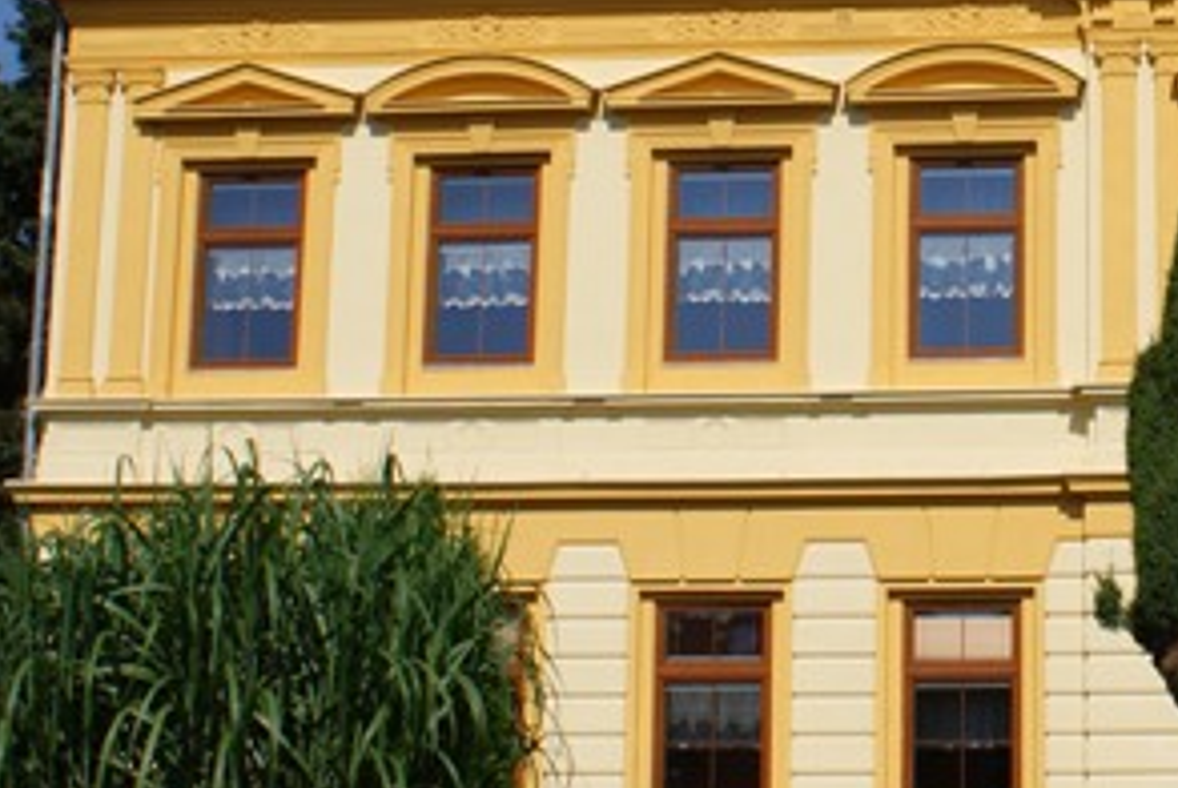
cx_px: 1242
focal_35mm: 82
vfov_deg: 16.7
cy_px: 281
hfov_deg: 23.5
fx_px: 2686
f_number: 10
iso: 100
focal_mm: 20
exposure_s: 1/320
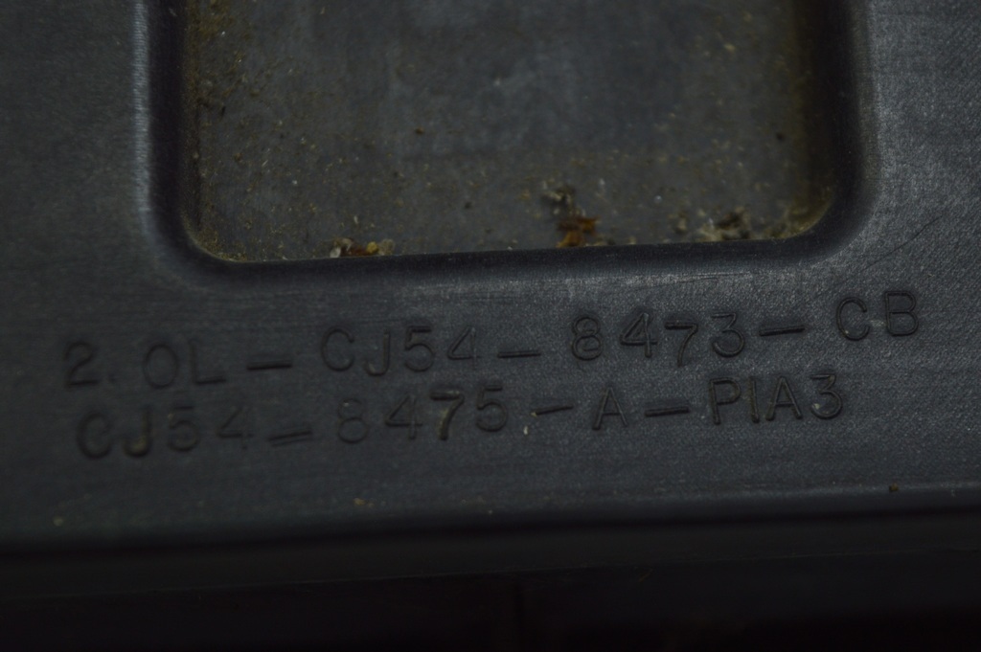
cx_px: 490
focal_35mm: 82
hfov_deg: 24.6
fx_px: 2246
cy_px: 326
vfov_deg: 16.5
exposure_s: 1/80
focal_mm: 55
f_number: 5.6
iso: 400
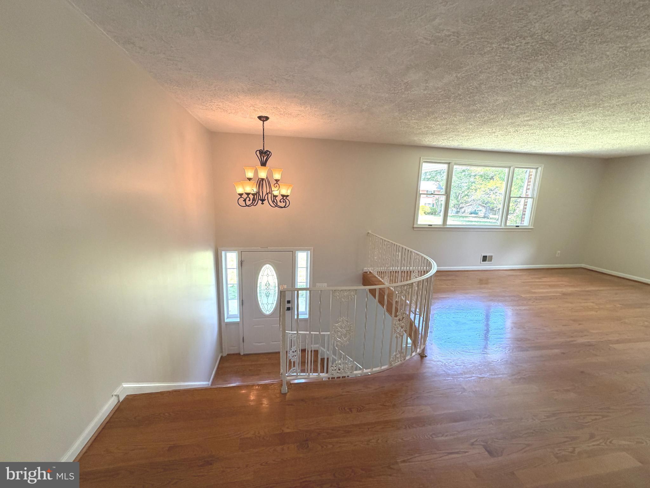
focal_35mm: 14
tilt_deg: -9.3
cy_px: 244
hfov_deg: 102.1
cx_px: 325
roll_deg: -1.7
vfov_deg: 85.7
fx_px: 263
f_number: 2.2
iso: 320
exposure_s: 1/120
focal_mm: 2.22
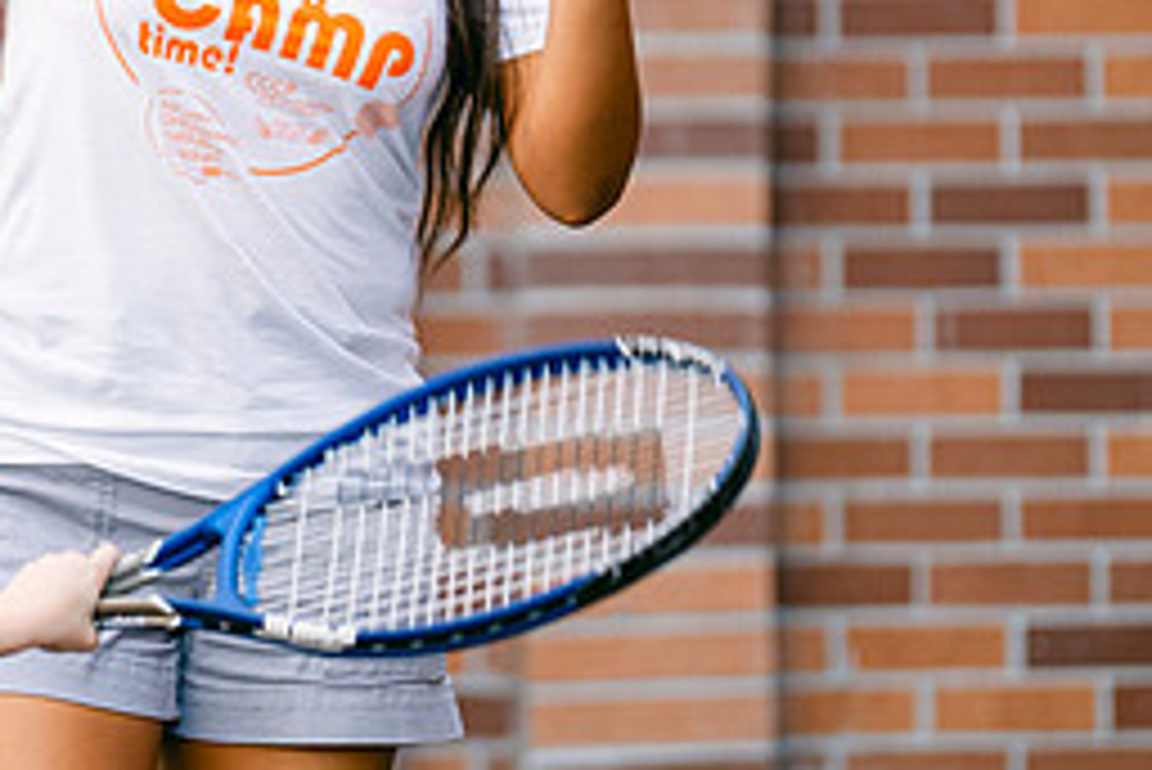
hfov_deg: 4.5
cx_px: 270
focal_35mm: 457
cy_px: 286
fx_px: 14632
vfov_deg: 3.0
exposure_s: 1/400
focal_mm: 134.4
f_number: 2.8
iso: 160
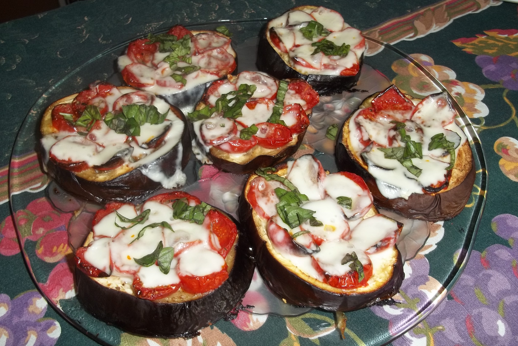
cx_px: 263
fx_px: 547
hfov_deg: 50.7
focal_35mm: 38
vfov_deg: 35.0
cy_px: 184
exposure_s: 1/30
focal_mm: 6.5
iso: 64
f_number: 3.1
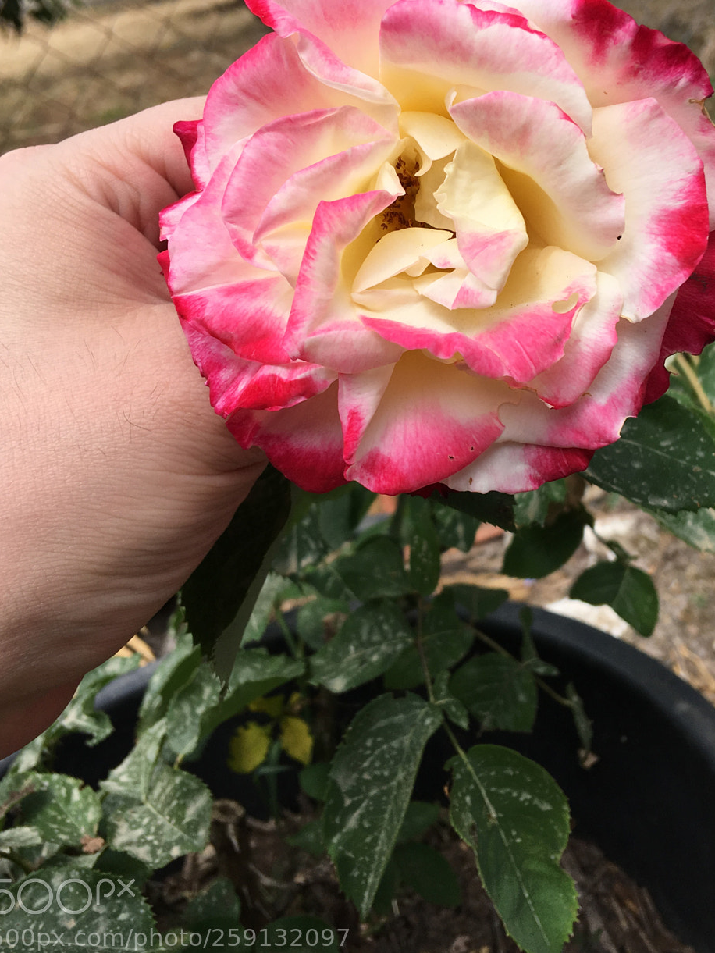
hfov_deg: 37.6
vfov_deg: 48.6
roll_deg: +10.9
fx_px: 1046
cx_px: 410
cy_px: 375
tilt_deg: -23.8
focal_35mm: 38
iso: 25
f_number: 2.2
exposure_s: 1/1099
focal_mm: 4.15
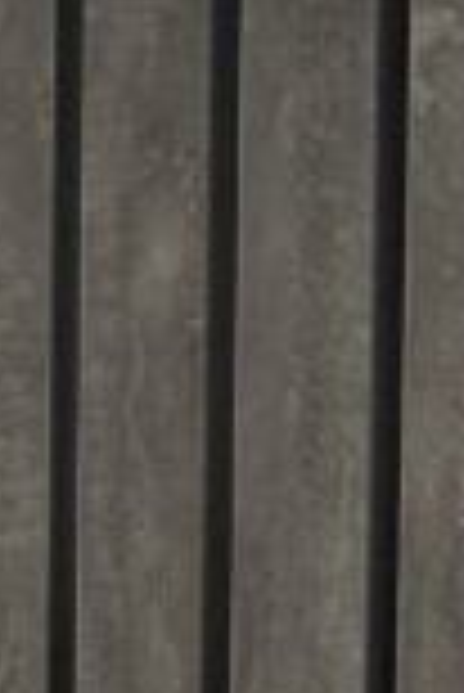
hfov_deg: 12.1
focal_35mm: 83
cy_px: 932
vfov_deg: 21.7
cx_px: -750
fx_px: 1601
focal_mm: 2
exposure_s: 1/33
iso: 49
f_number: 1.7
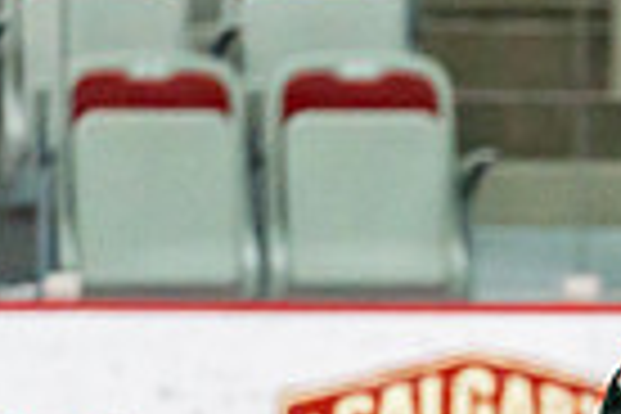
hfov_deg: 2.1
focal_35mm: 983
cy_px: 569
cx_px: 608
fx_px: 16955
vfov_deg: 1.4
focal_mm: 200
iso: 3200
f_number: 2.8
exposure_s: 1/1250
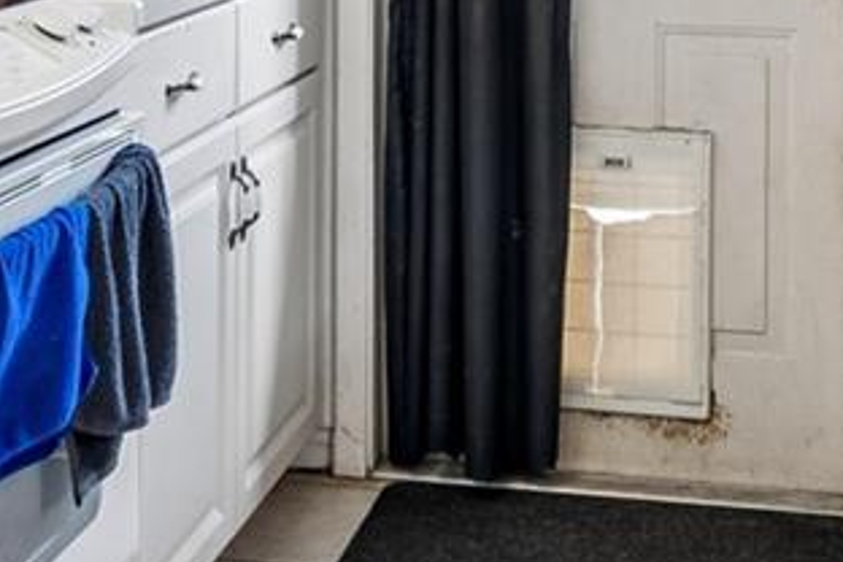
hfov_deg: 26.2
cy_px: -230
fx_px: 1803
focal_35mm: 77
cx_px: 300
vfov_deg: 16.4
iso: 100
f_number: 4.5
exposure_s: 1/15
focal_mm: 10
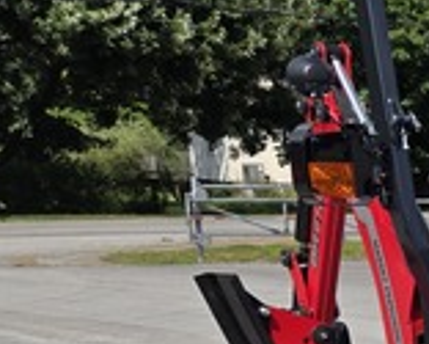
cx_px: 1045
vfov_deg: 13.0
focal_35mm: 115
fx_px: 1461
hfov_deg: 12.7
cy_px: 432
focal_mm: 5.4
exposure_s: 1/2600
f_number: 1.8
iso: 25
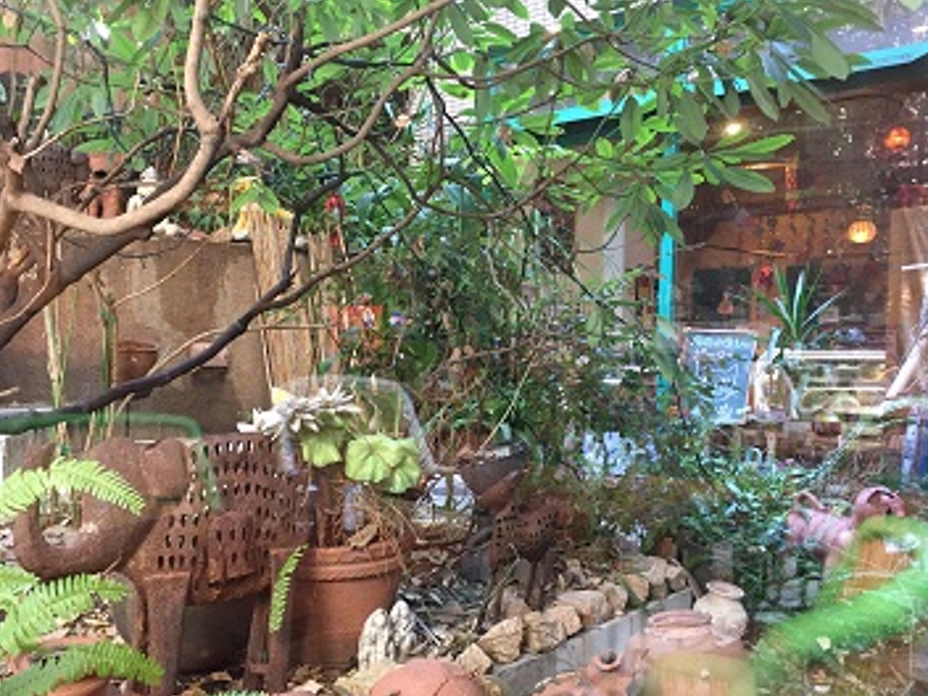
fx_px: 885
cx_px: 440
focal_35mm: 33
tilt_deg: -3.7
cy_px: 380
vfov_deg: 42.9
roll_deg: -1.1
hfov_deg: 55.3
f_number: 2.2
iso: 200
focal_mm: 4.15
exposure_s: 1/30
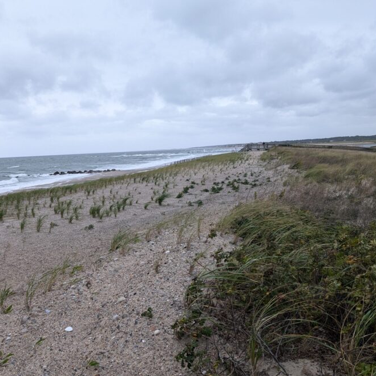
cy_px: 202
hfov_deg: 49.7
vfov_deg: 49.7
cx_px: 191
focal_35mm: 33
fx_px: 406
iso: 123
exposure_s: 1/64.2
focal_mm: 6.9
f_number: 1.68
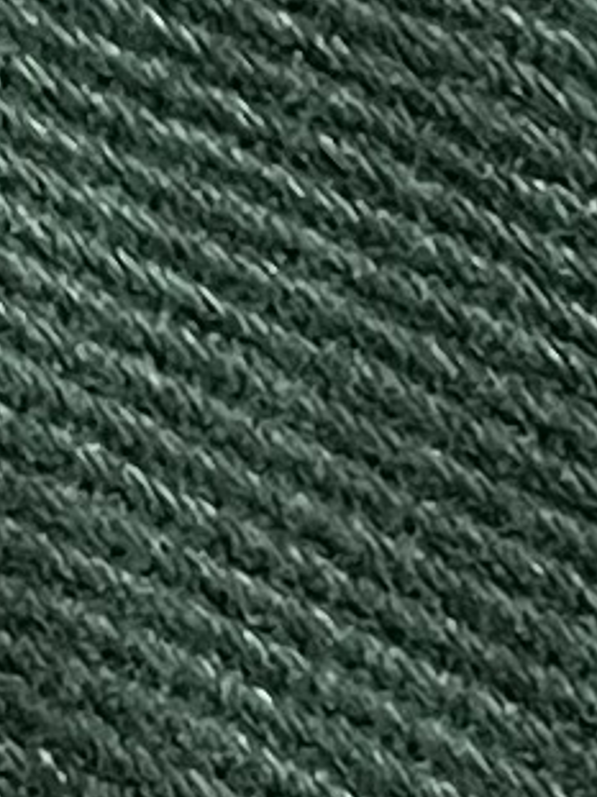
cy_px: -489
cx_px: -218
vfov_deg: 18.1
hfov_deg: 15.0
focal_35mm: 93
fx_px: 2140
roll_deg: +3.1
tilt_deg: -9.1
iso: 160
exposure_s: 1/50
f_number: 1.6
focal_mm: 5.1
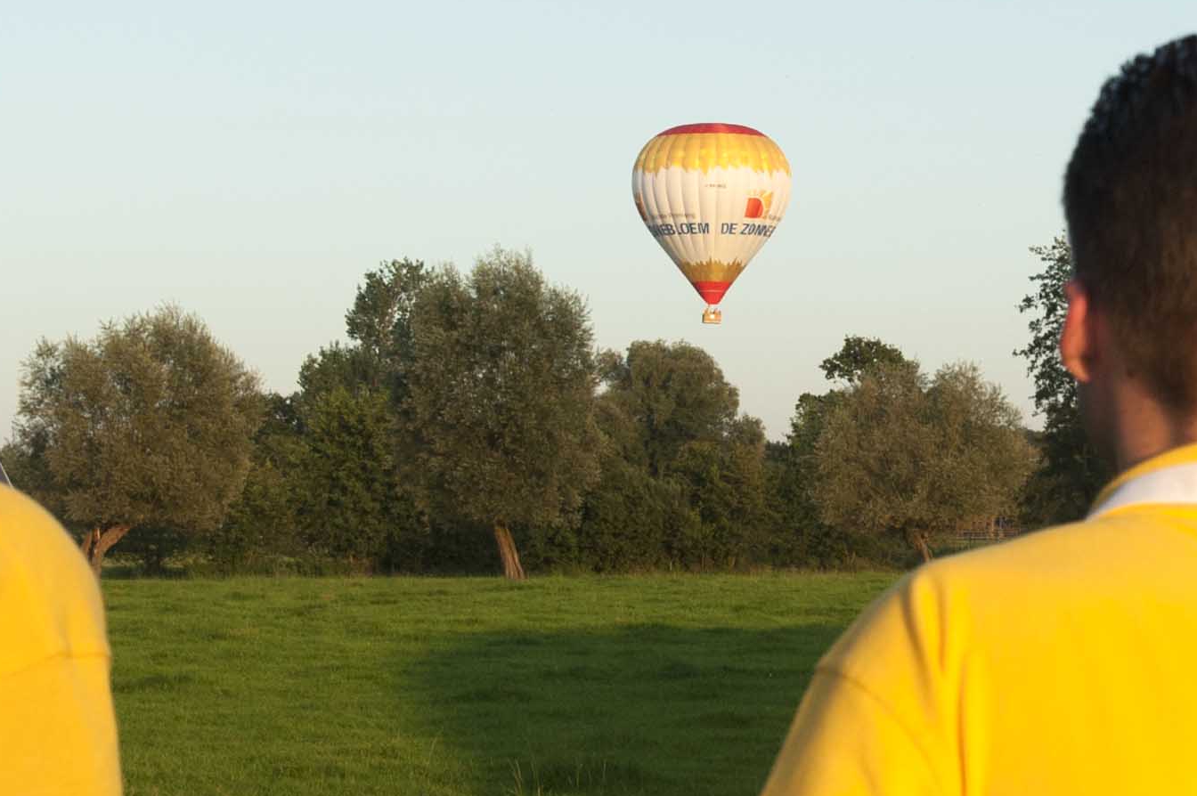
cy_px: 408
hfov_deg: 17.8
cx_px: 1014
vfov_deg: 12.0
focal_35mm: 114
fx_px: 3788
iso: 500
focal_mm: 36
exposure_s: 1/500
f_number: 11
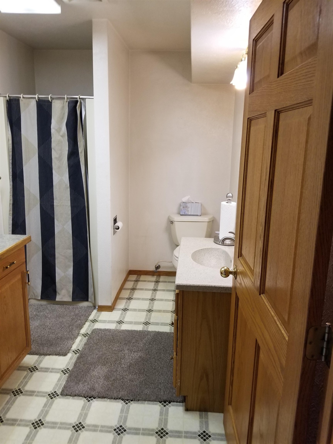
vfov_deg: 67.3
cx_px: 166
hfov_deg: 53.1
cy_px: 222
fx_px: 333
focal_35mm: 26
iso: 160
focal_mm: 4.25
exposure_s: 1/30
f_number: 1.7
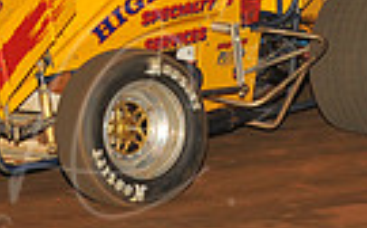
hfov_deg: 6.9
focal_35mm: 306
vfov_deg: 4.2
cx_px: 106
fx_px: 3057
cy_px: -138
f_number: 8
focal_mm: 70
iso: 800
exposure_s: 1/320
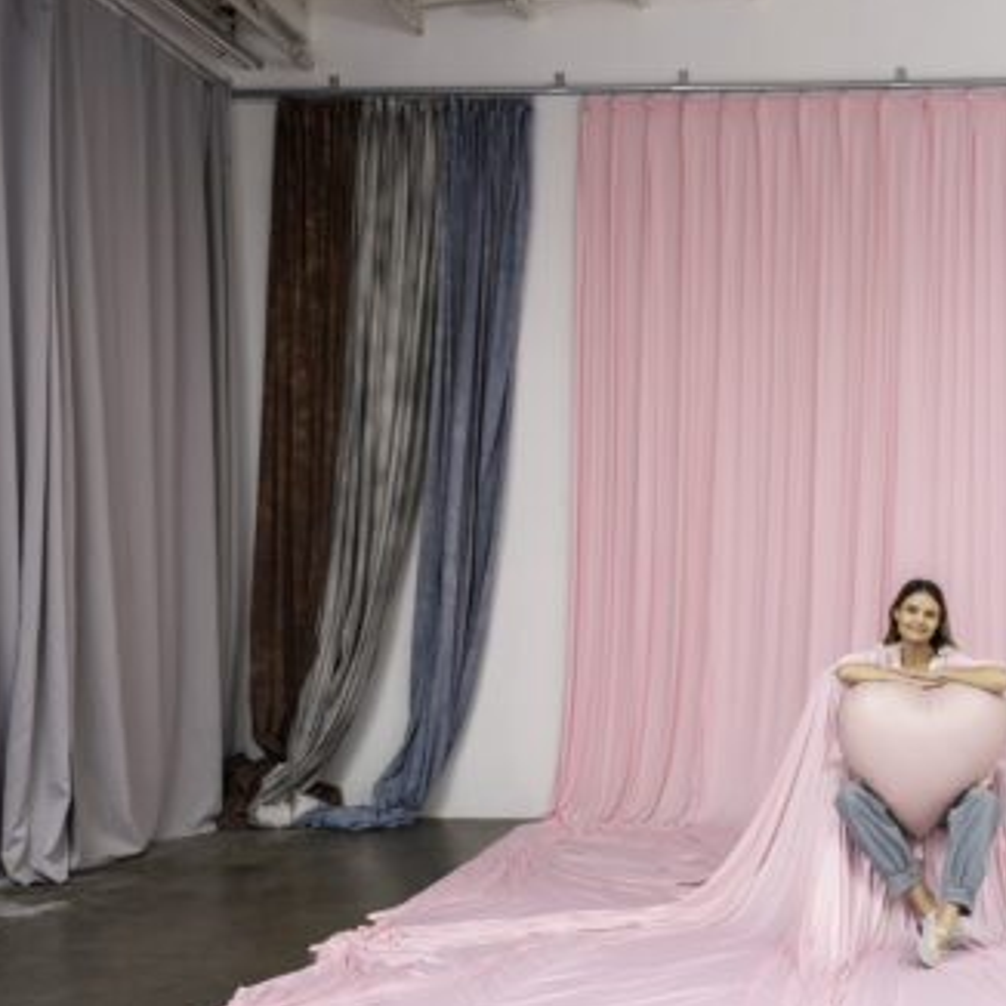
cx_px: 873
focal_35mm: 48
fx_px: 1578
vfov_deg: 35.0
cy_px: 679
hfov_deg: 33.8
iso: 200
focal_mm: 24
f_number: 5.6
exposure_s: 1/125
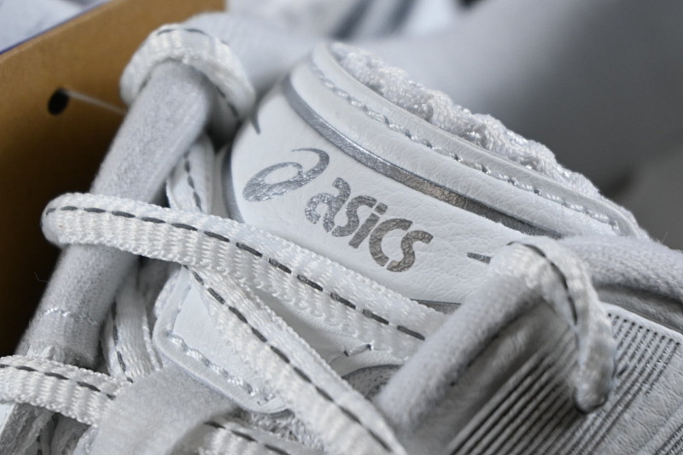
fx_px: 1423
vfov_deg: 18.2
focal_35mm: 75
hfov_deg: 27.0
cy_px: 228
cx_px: 342
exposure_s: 1/125
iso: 400
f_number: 6.3
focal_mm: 50
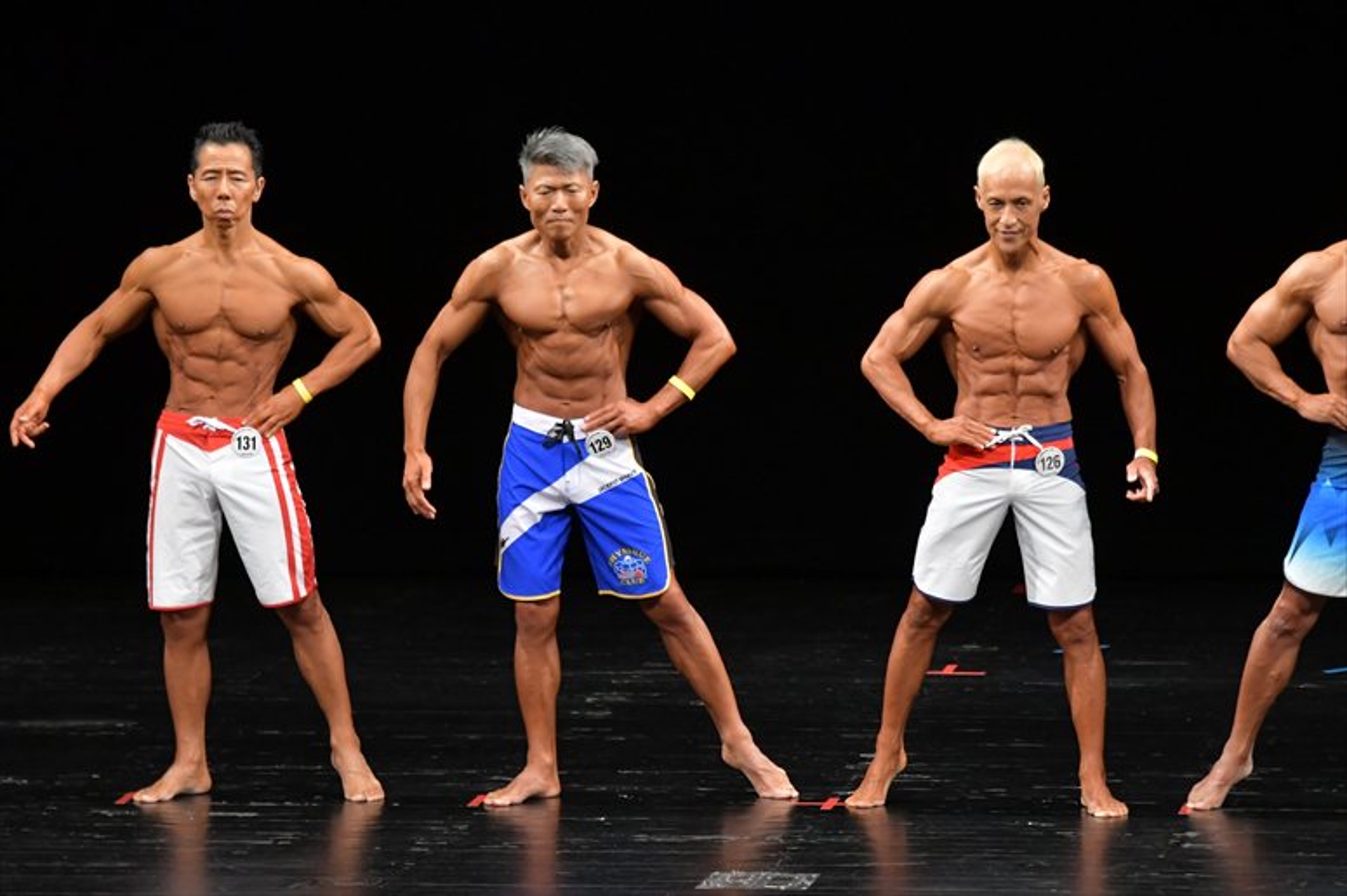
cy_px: 448
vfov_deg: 5.4
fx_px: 9537
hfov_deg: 8.1
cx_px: 674
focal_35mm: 255
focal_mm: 170
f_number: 5.6
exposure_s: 1/400
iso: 3200
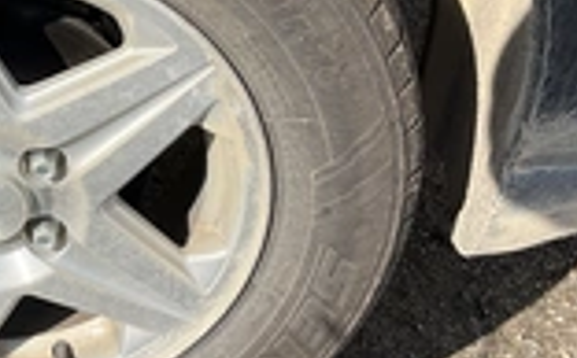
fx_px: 1240
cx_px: 7
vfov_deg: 16.4
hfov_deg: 25.0
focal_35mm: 79
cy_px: 107
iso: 25
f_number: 1.8
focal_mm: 3
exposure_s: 1/855
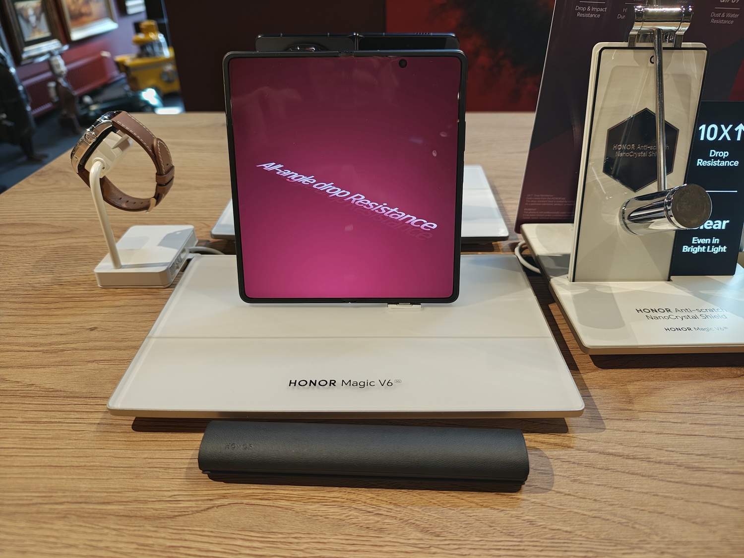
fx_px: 494
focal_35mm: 23
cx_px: 372
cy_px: 279
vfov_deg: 58.9
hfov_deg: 73.9
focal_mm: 6.57
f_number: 1.6
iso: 619
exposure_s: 1/100
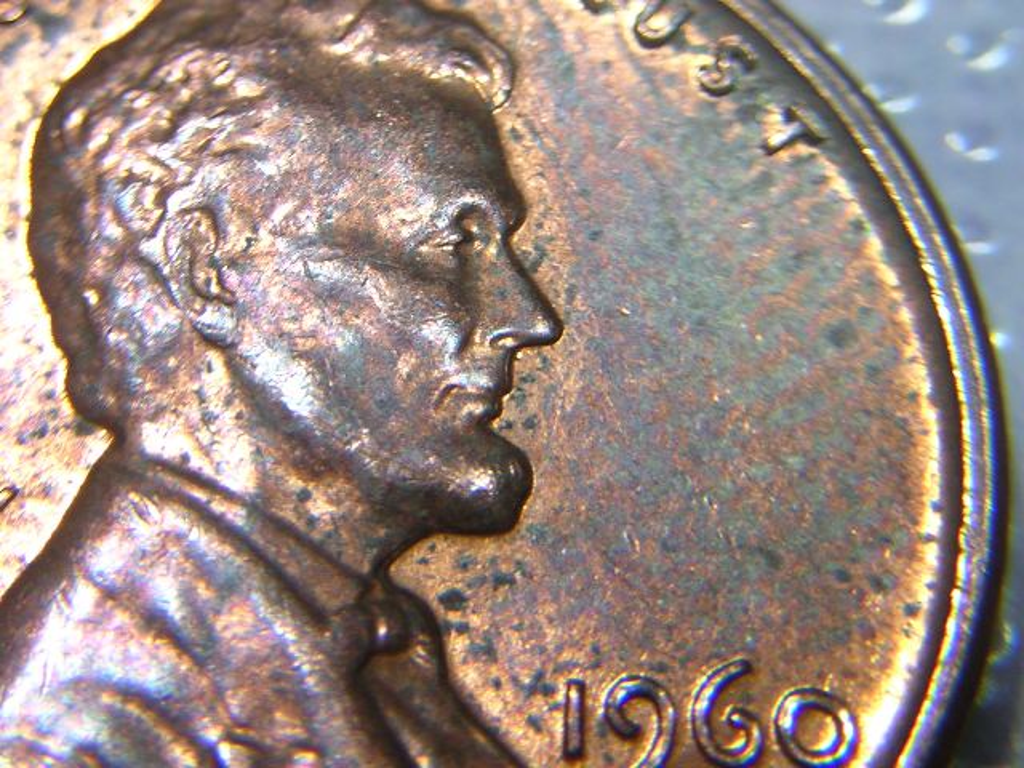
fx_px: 2189
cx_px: 512
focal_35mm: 74
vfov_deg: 19.9
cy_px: 384
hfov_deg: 26.3
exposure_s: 1/12.8
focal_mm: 9.6
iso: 100
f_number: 3.8
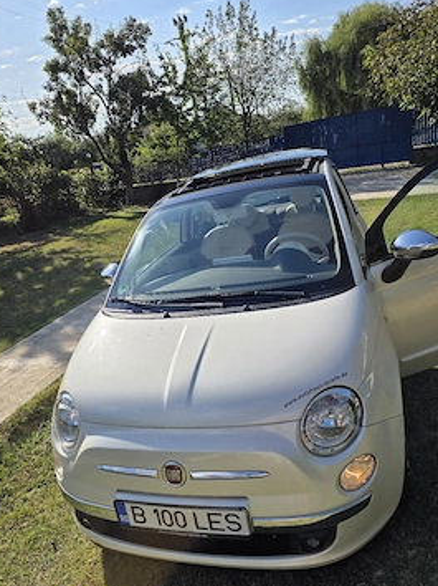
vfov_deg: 67.3
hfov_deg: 53.0
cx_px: 223
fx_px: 439
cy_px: 306
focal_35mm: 26
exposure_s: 1/10000
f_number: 1.7
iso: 64
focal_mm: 6.3
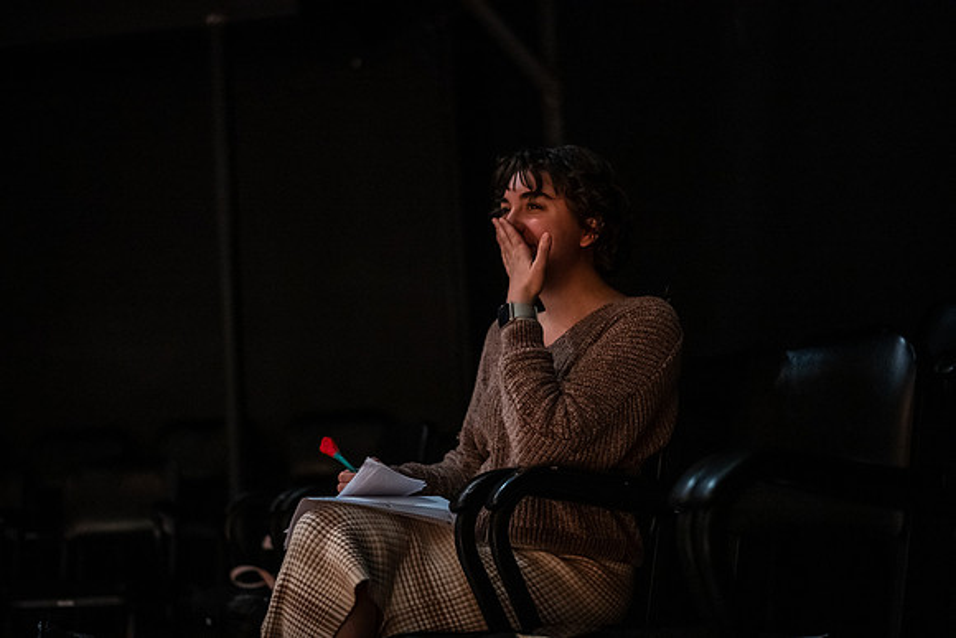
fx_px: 1328
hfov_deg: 39.6
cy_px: 319
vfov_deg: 27.0
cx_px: 478
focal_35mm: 50
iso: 12800
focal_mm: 50
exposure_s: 1/100
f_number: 1.8
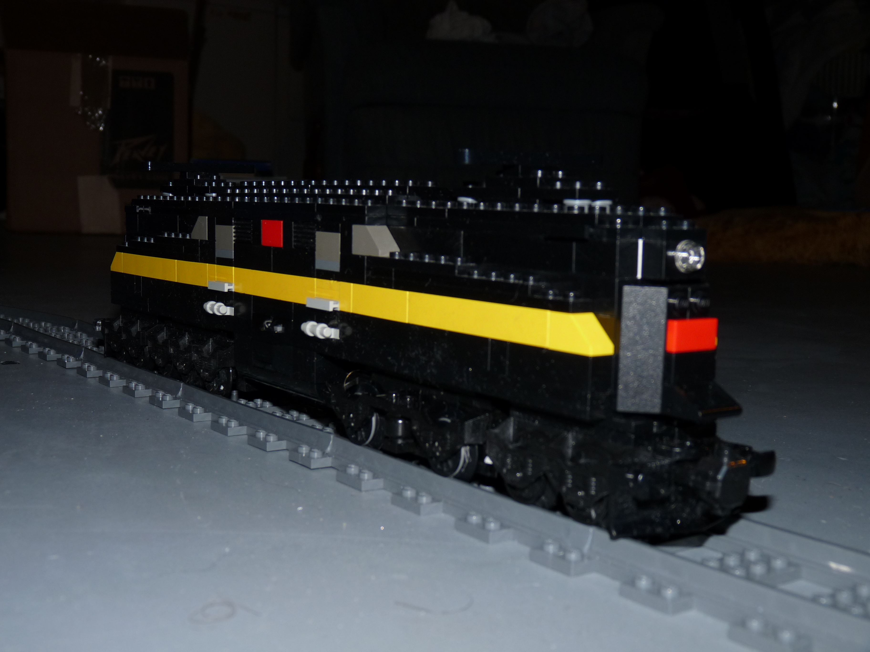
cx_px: 435
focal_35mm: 45
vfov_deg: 32.2
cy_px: 326
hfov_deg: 42.1
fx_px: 1131
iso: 100
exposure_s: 1/125
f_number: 3
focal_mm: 8
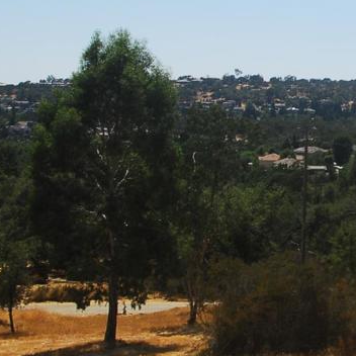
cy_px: 87
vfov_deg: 19.4
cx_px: 430
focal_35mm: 89
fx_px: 1036
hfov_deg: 18.5
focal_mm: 24
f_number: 18
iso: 100
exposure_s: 1/100
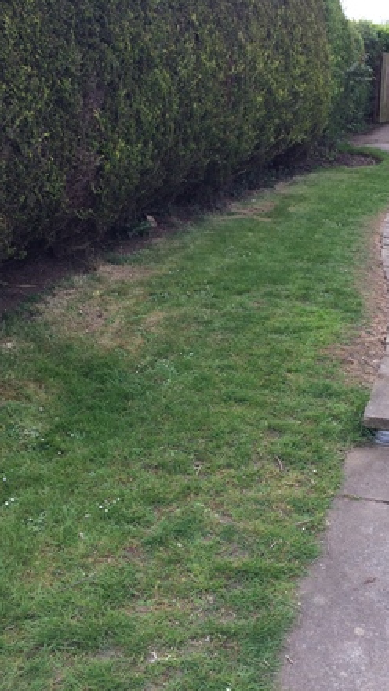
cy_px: 309
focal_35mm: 43
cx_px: 221
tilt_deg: -12.6
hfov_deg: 27.7
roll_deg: -0.4
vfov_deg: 47.3
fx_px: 789
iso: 32
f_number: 2.2
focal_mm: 4.15
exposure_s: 1/370
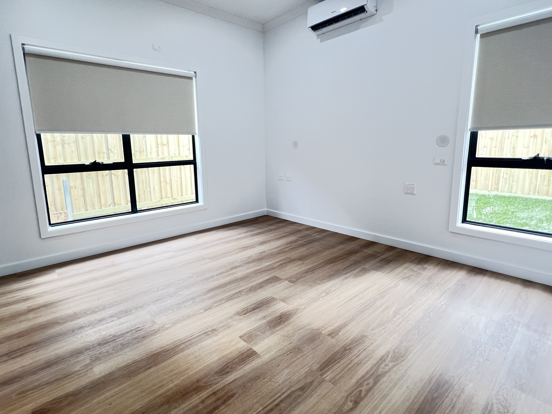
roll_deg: +1.0
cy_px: 194
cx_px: 257
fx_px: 271
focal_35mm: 17
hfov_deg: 90.9
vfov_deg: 74.6
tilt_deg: -9.5
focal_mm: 1.57
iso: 200
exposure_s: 1/100
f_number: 1.8
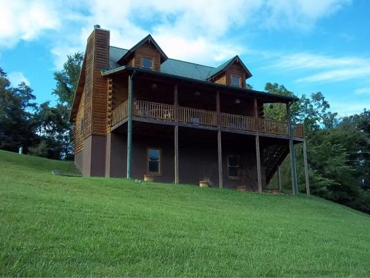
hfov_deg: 50.1
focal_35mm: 37
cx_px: 186
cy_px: 136
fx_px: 396
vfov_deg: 38.7
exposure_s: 1/500
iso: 80
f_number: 3.1
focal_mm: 6.5
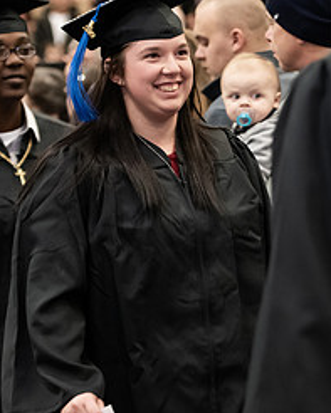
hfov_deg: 7.4
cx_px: 282
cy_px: 175
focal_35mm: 210
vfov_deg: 9.2
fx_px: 2570
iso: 2000
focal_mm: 95
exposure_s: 1/200
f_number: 3.2
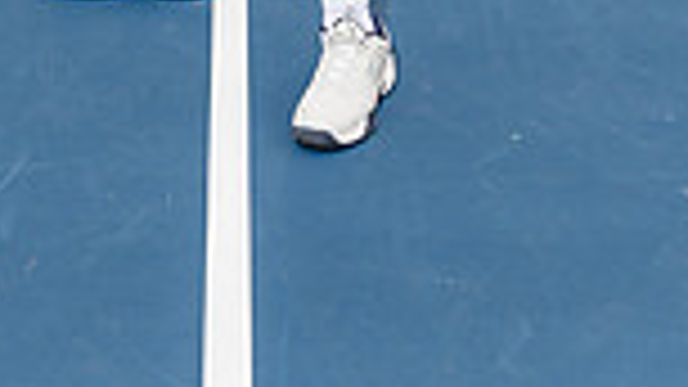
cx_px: 351
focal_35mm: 102
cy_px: -558
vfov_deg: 10.2
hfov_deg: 21.0
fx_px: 1860
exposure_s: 1/250
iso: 100
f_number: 5.6
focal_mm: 33
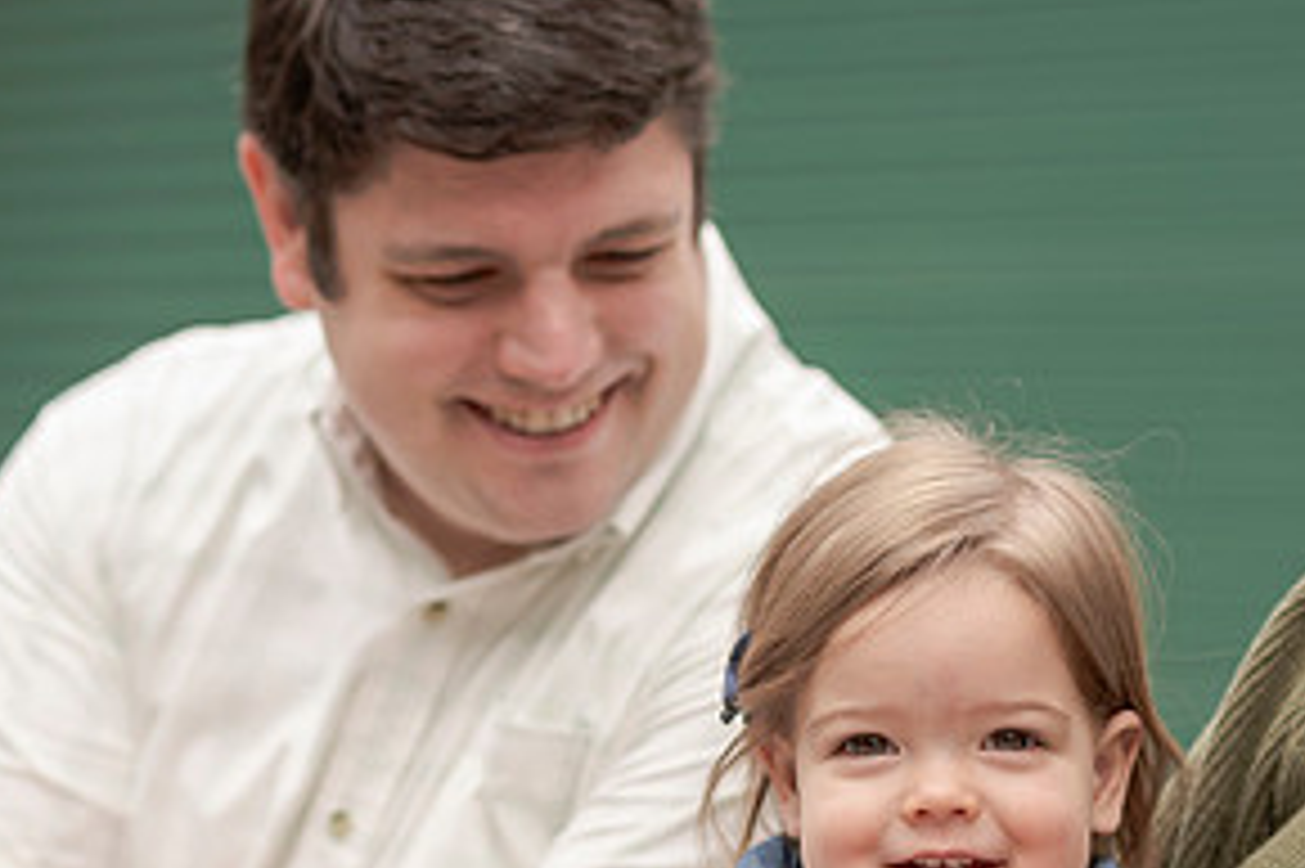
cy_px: 843
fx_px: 6159
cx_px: 814
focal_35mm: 170
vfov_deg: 8.0
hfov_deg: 12.1
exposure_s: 1/1250
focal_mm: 85
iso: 320
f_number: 2.8
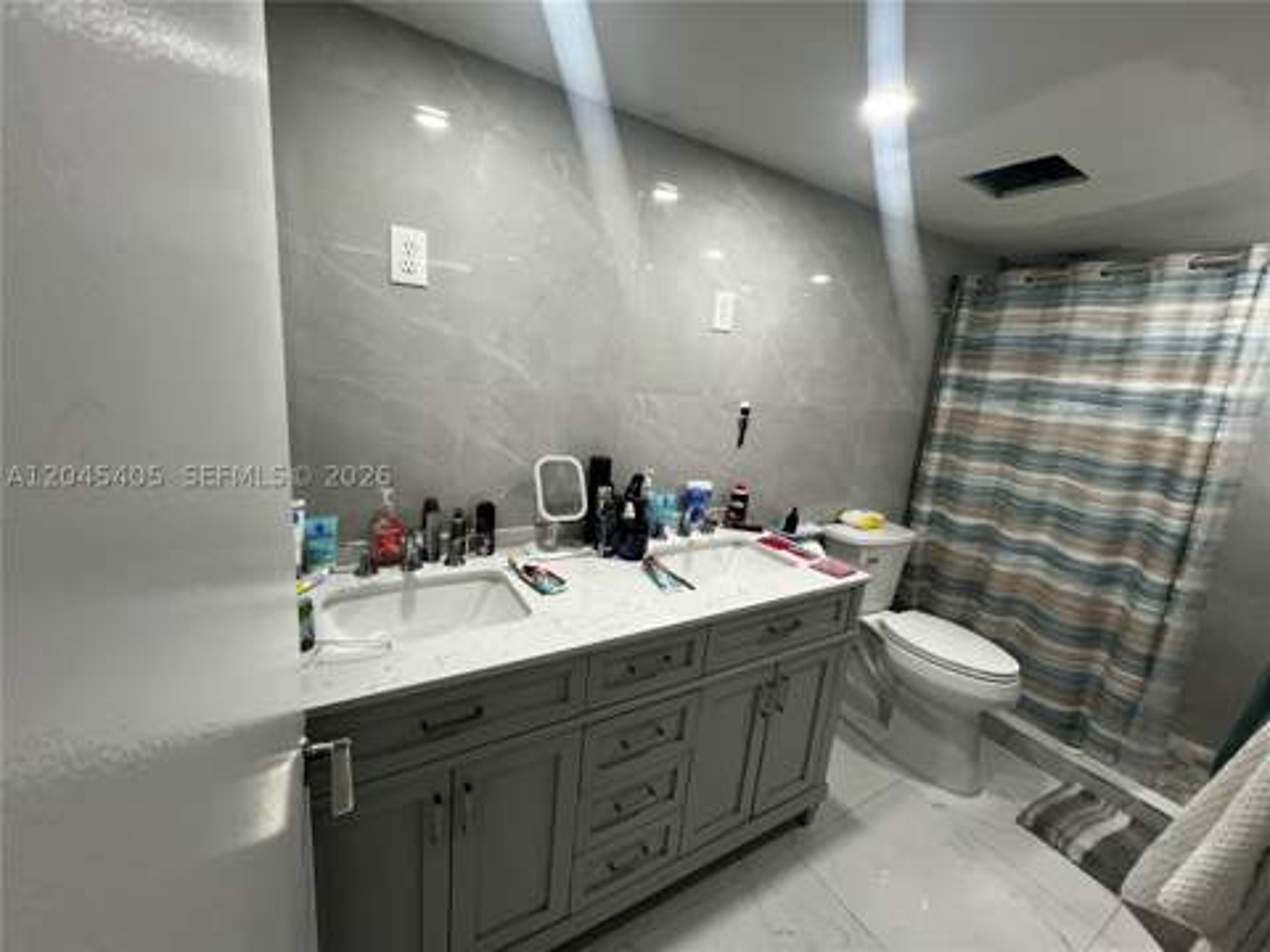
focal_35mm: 13
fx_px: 477
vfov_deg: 89.9
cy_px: 476
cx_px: 635
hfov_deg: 106.2
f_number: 1.8
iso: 160
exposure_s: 1/120
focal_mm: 1.57
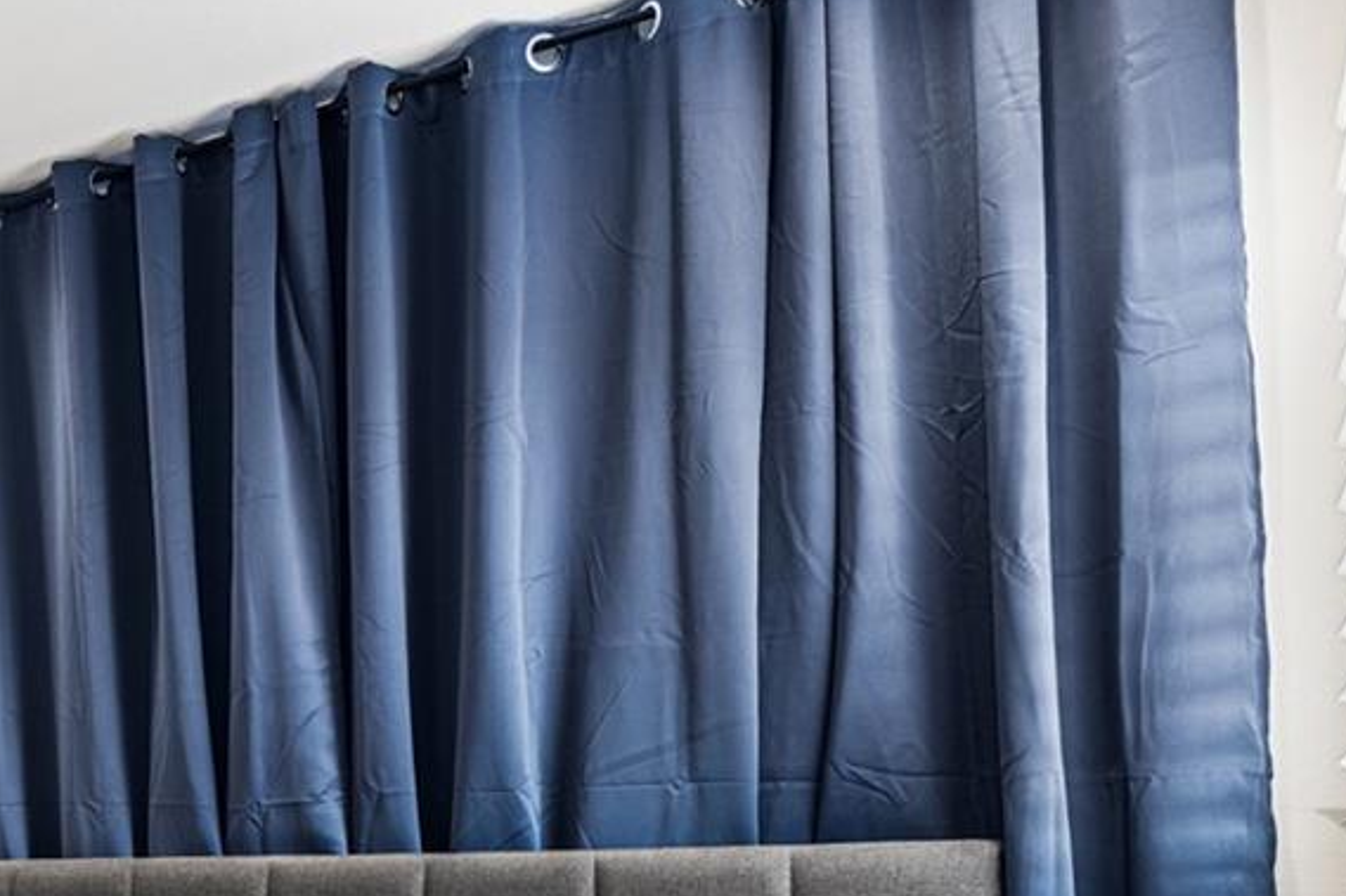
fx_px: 1682
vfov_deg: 27.7
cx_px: -305
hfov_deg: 34.2
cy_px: 946
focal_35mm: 45
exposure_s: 1/2.5
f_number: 8
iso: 400
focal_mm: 16
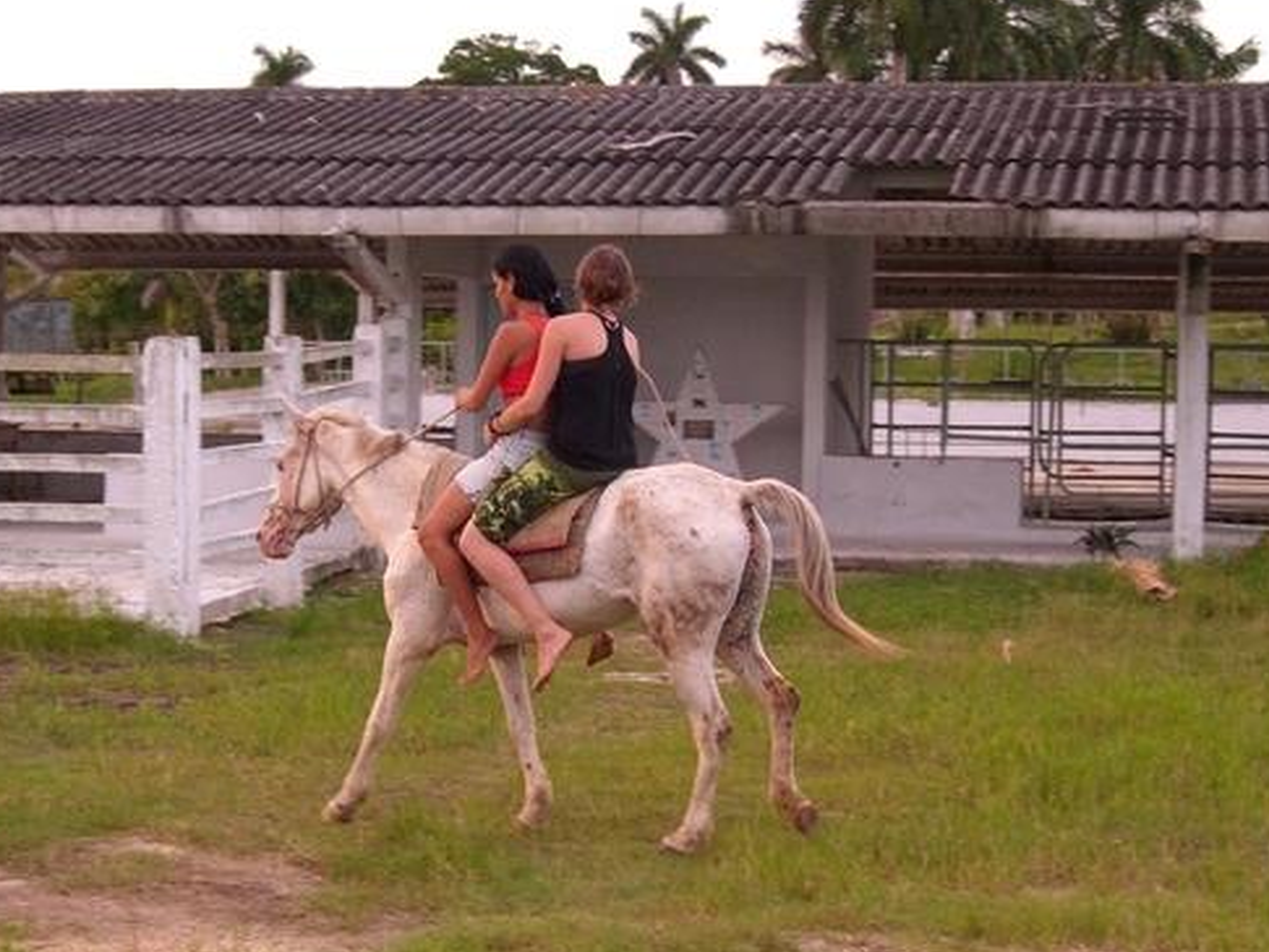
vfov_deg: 19.6
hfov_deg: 26.0
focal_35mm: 75
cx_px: 551
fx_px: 2751
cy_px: 548
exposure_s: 1/125
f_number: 3.6
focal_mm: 11.8
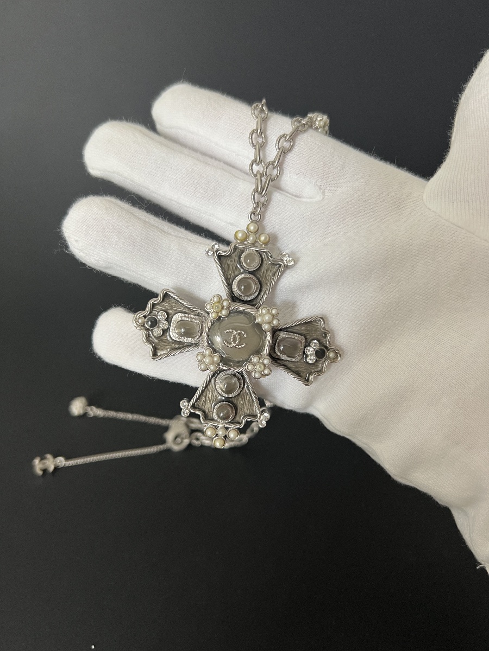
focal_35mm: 26
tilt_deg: -32.5
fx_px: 490
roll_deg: -1.2
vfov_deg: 67.3
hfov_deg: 53.1
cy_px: 326
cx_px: 244
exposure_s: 1/60
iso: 160
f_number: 1.5
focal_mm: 5.7
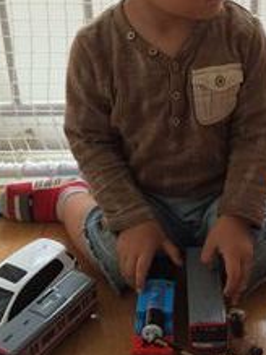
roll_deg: +2.6
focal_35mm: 53
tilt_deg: -28.1
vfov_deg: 35.9
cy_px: 128
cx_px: 191
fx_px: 544
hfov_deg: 27.2
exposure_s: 1/30
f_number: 2.2
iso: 50
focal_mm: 4.15
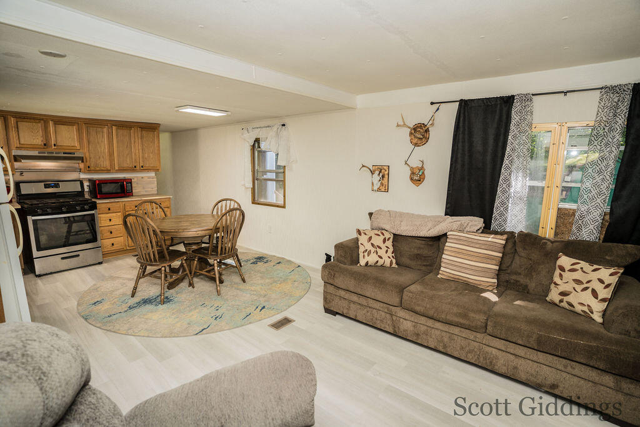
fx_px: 302
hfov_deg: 93.3
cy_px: 214
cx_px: 320
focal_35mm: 17
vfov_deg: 70.5
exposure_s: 1/80
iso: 320
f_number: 3.5
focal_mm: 17
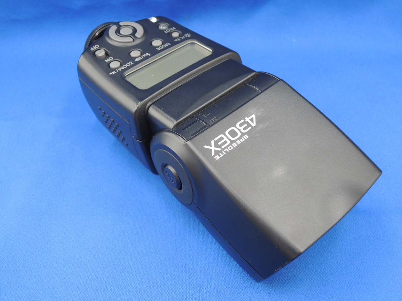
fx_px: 465
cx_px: 201
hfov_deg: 46.8
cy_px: 150
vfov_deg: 36.0
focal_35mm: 40
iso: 400
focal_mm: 7.2
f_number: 3.3
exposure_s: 1/40
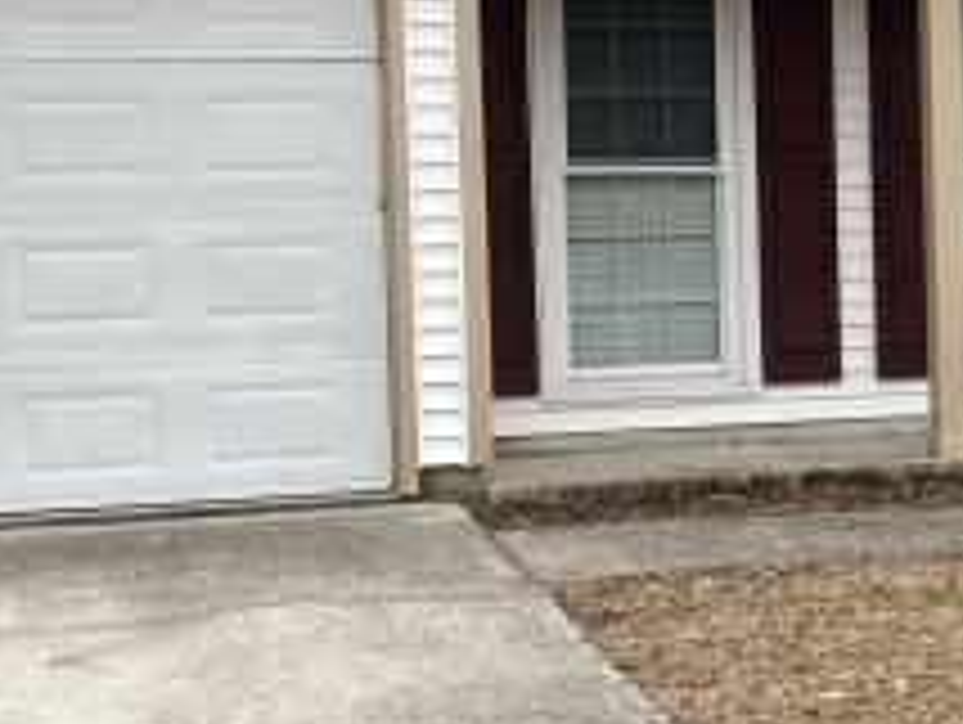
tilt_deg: -2.1
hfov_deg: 19.5
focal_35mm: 97
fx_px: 2702
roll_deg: +2.2
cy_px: 301
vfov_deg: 15.3
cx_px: 999
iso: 32
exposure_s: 1/571
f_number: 1.8
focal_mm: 4.25
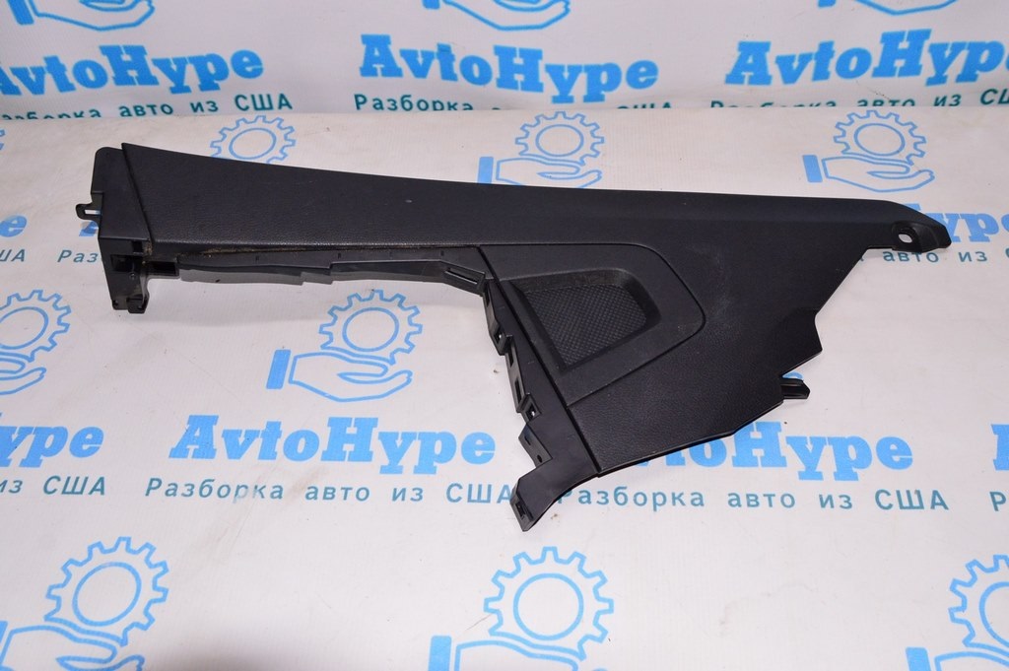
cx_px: 504
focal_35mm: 34
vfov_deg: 38.3
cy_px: 336
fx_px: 966
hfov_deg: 55.1
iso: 1600
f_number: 8
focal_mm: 23
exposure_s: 1/200
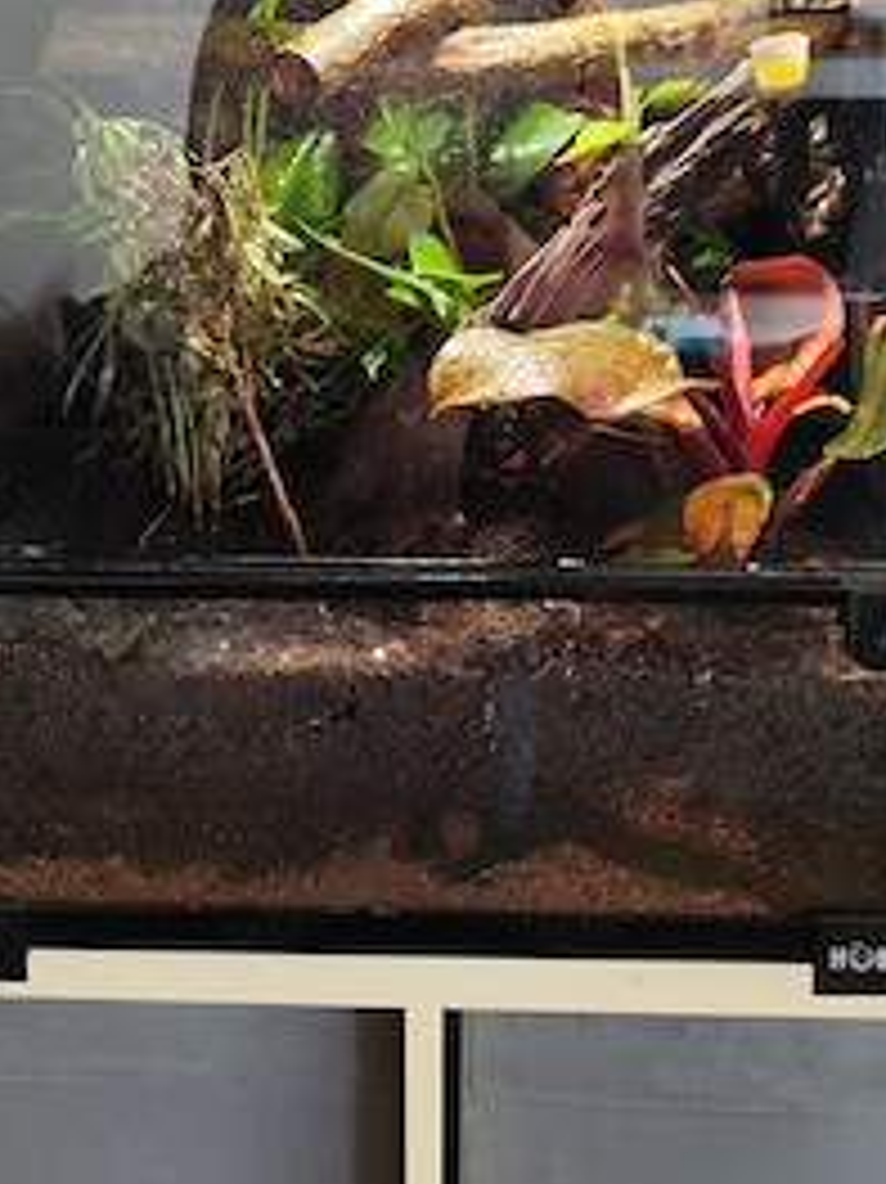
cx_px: 418
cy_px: 320
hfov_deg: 40.7
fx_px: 1195
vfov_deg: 50.8
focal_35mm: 35
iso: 400
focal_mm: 6.19
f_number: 1.65
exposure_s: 1/25
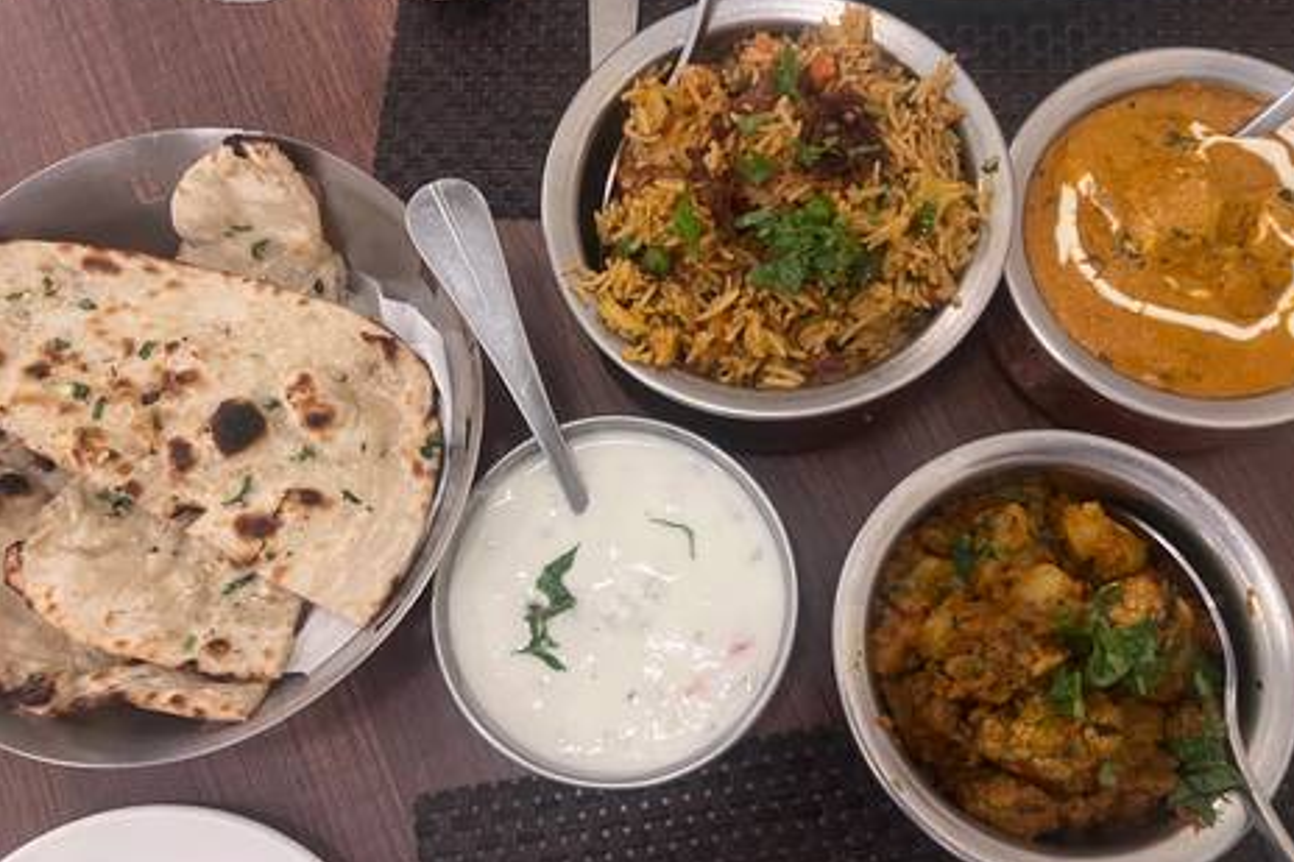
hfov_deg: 65.5
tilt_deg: -73.8
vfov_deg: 46.4
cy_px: 416
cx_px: 667
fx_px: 1006
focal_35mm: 28
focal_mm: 5.7
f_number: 1.5
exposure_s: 1/33
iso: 400
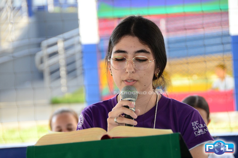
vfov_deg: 7.6
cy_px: 79
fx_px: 1188
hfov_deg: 11.4
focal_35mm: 180
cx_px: 119
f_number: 5.3
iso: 800
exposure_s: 1/200
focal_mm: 120
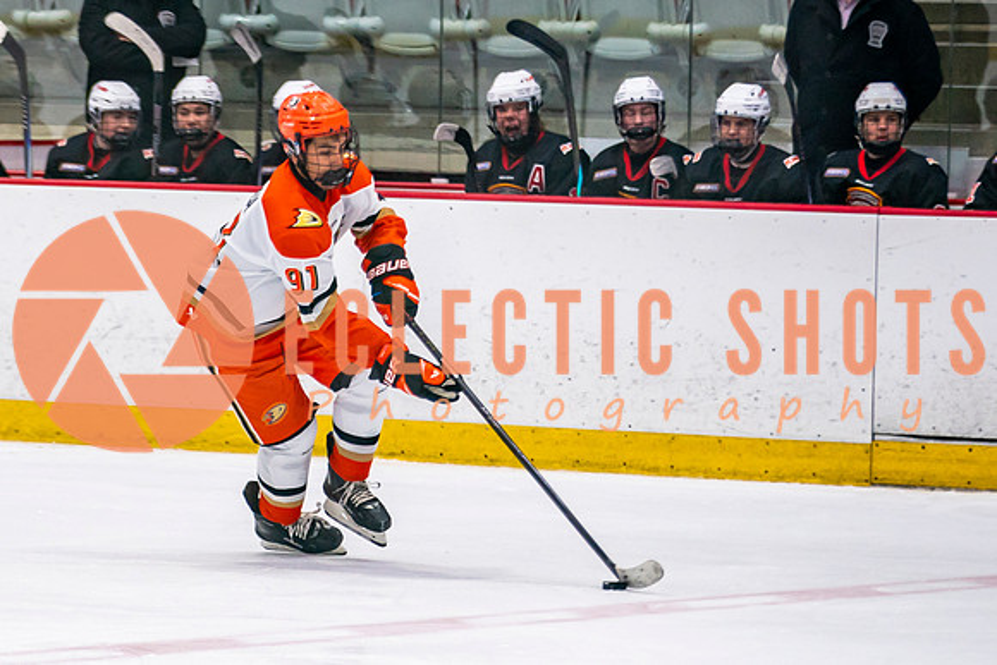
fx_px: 8896
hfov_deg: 6.4
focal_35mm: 321
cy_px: 514
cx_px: 148
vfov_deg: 4.3
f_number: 2.8
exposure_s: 1/640
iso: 640
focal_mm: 145
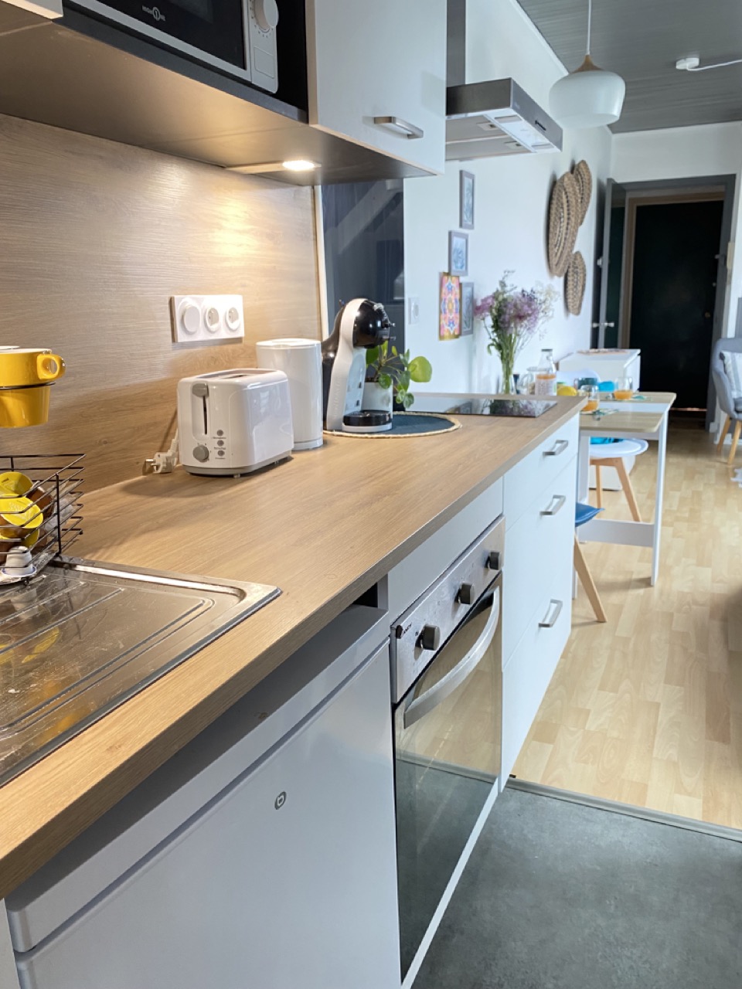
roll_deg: +0.6
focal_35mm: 26
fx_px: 743
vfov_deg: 67.3
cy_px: 494
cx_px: 371
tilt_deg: -11.8
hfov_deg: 53.1
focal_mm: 4.25
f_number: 1.8
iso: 250
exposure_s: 1/60
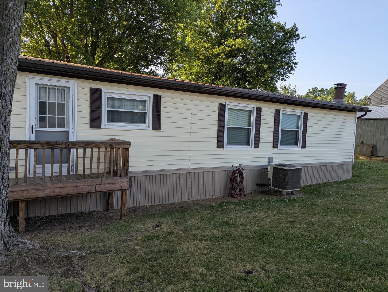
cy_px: 146
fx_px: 269
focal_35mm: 24
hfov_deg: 71.5
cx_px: 194
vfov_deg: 56.9
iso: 44
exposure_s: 1/602
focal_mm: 6.81
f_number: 1.85
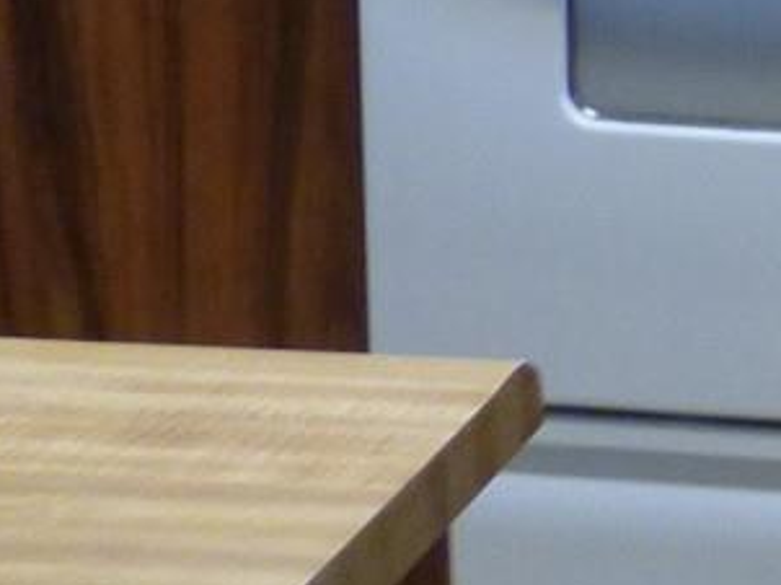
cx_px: 1629
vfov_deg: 12.7
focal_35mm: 106
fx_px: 2390
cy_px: -456
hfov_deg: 14.7
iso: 400
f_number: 2.8
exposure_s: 1/40
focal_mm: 3.58
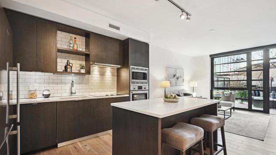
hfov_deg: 95.9
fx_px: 124
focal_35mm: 17
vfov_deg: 63.8
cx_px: 138
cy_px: 83
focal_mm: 16
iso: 200
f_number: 9
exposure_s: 1/8
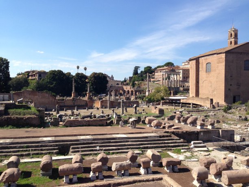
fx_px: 237
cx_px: 124
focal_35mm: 33
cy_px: 94
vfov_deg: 42.9
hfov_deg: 55.4
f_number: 2.4
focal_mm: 4.12
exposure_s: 1/1391
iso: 50
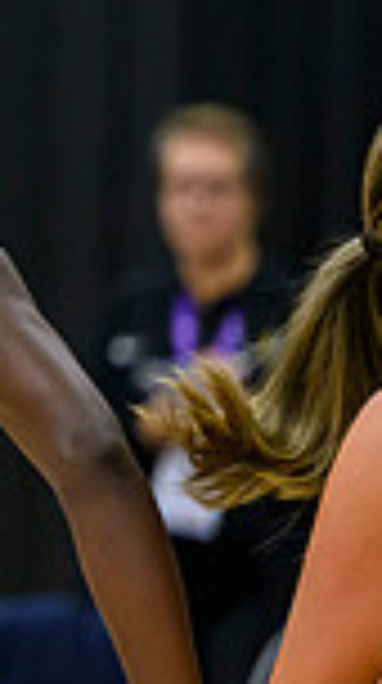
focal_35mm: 773
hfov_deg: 1.6
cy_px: -190
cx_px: -868
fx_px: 13982
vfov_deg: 2.8
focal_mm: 160
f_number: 3.2
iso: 4000
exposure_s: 1/1000
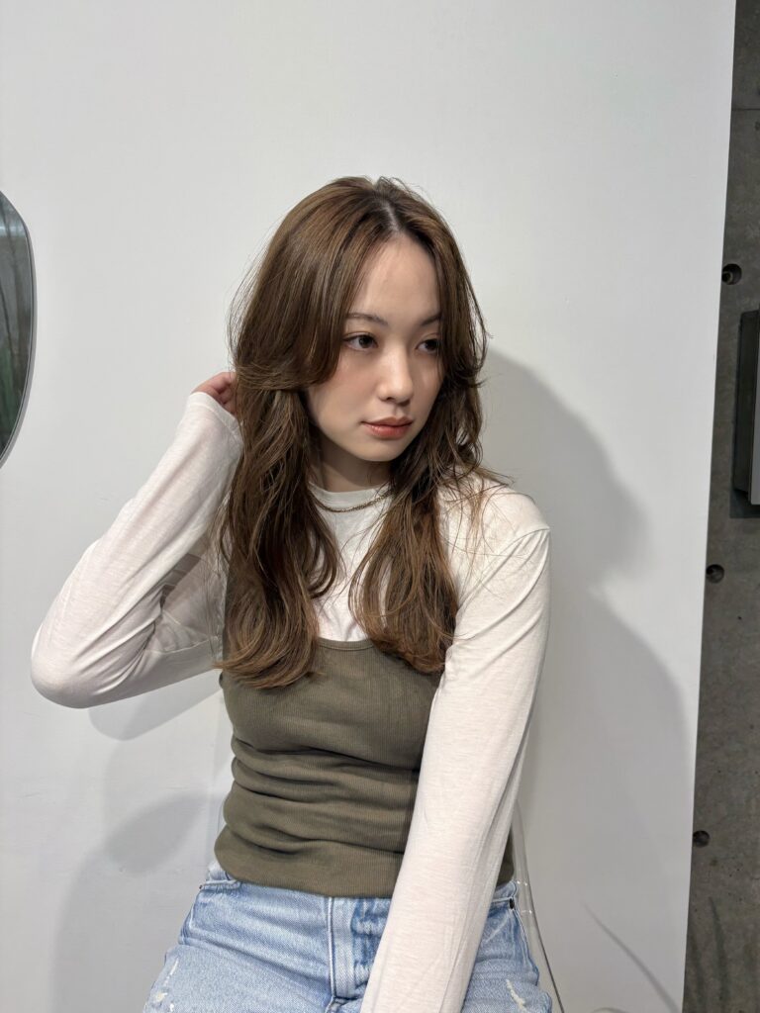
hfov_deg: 53.1
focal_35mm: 26
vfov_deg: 67.3
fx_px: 761
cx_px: 380
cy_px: 506
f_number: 1.6
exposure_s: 1/121
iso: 40
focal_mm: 5.96
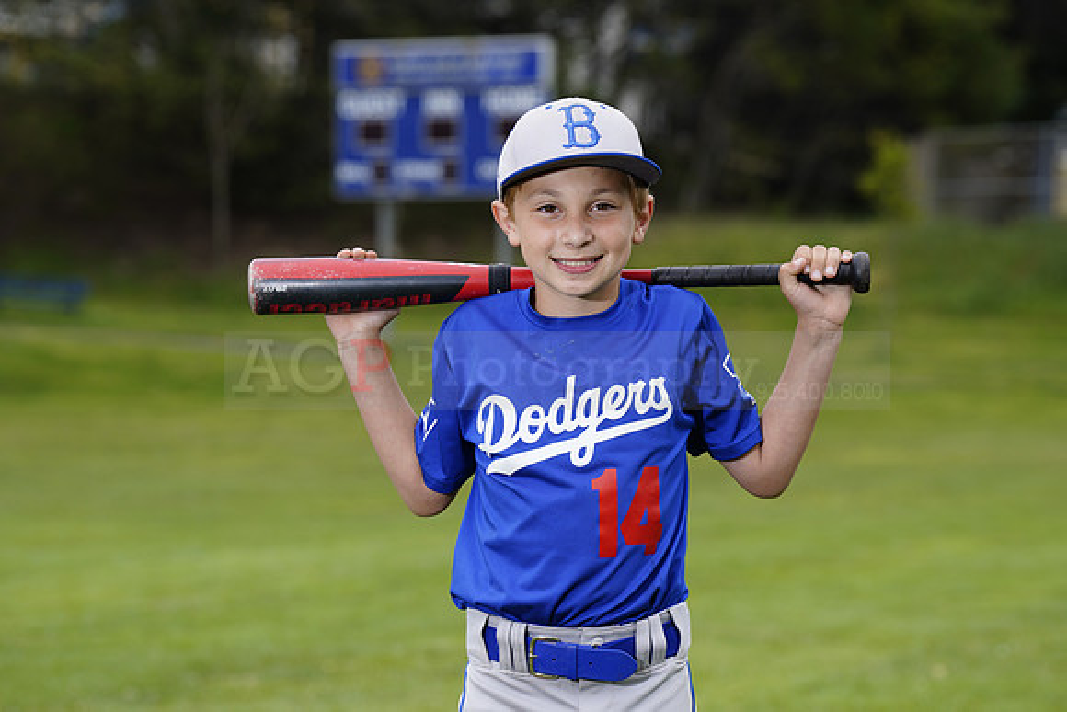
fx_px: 4476
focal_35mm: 151
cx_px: 534
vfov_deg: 9.1
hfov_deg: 13.6
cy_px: 356
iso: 100
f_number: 6.3
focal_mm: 151
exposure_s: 1/250
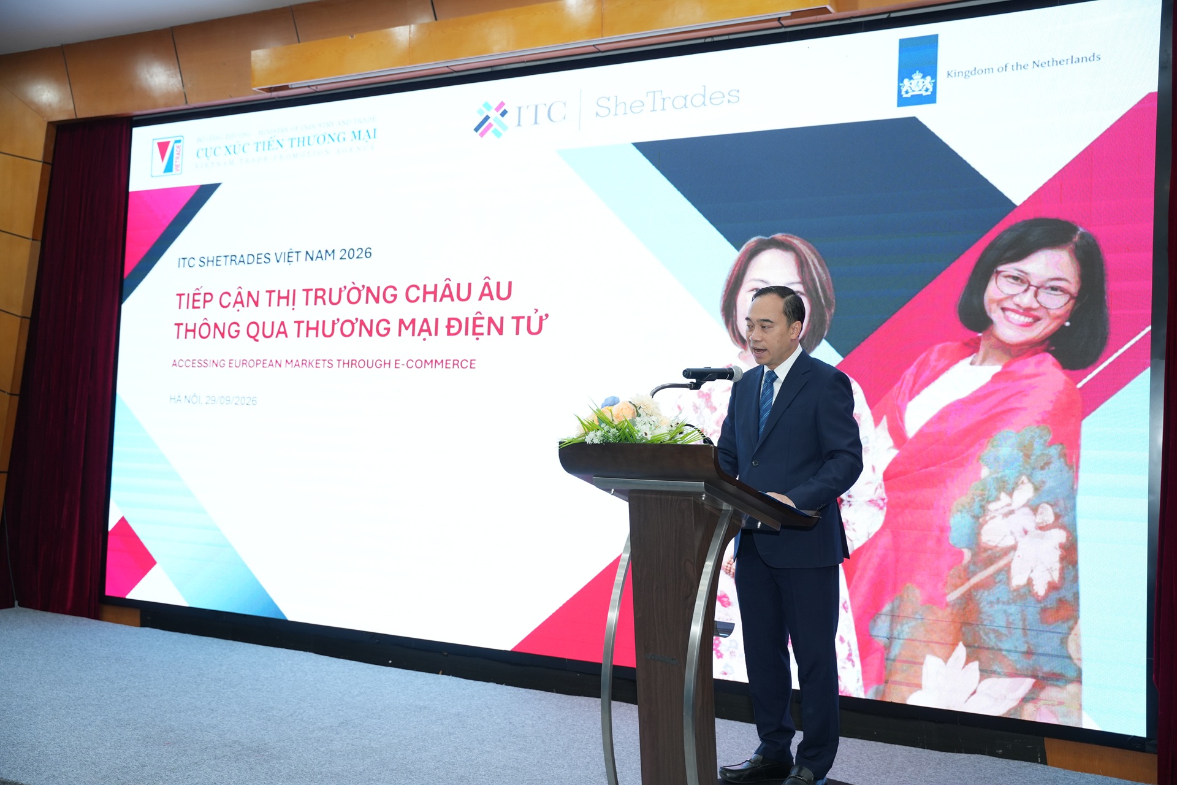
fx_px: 1187
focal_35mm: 36
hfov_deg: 52.8
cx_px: 588
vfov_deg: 36.6
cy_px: 392
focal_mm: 36.3
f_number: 3.2
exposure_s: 1/160
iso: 800
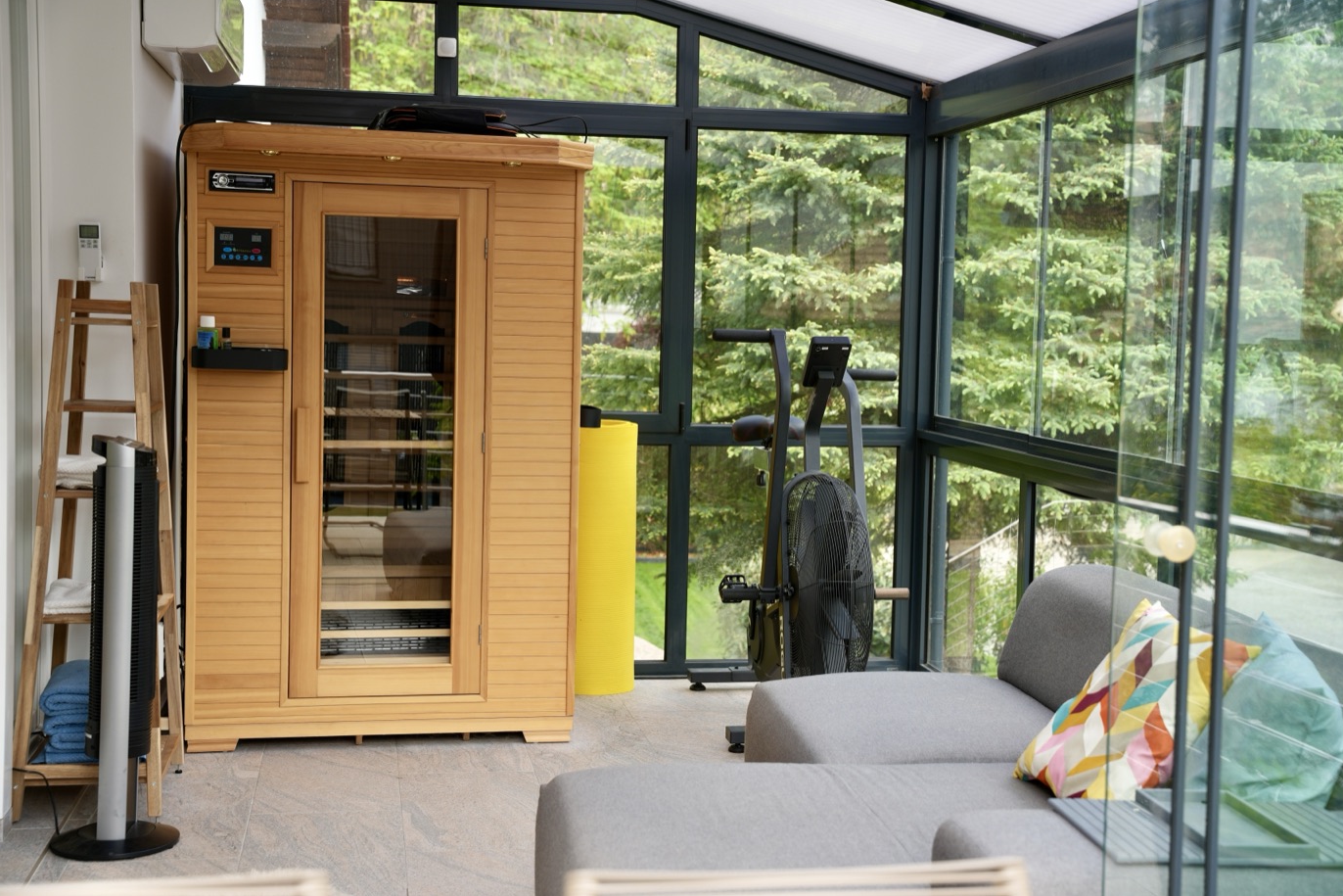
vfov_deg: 26.9
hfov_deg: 39.5
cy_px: 440
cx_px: 684
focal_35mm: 50
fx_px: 1869
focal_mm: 49.1
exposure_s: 1/160
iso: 125
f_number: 4
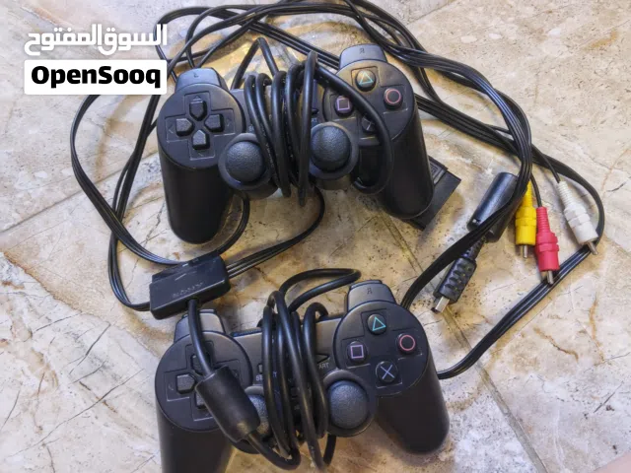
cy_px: 236
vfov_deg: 58.9
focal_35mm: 23
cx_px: 316
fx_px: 419
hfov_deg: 73.9
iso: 1316
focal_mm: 4.11
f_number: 1.6
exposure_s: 1/50
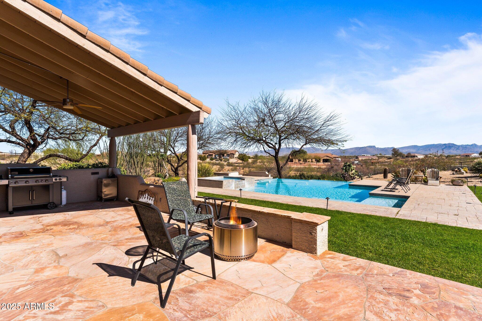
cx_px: 241
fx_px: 234
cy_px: 160
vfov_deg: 68.9
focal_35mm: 18
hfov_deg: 91.6
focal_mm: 17.5
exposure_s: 1/1250
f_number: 8
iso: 320
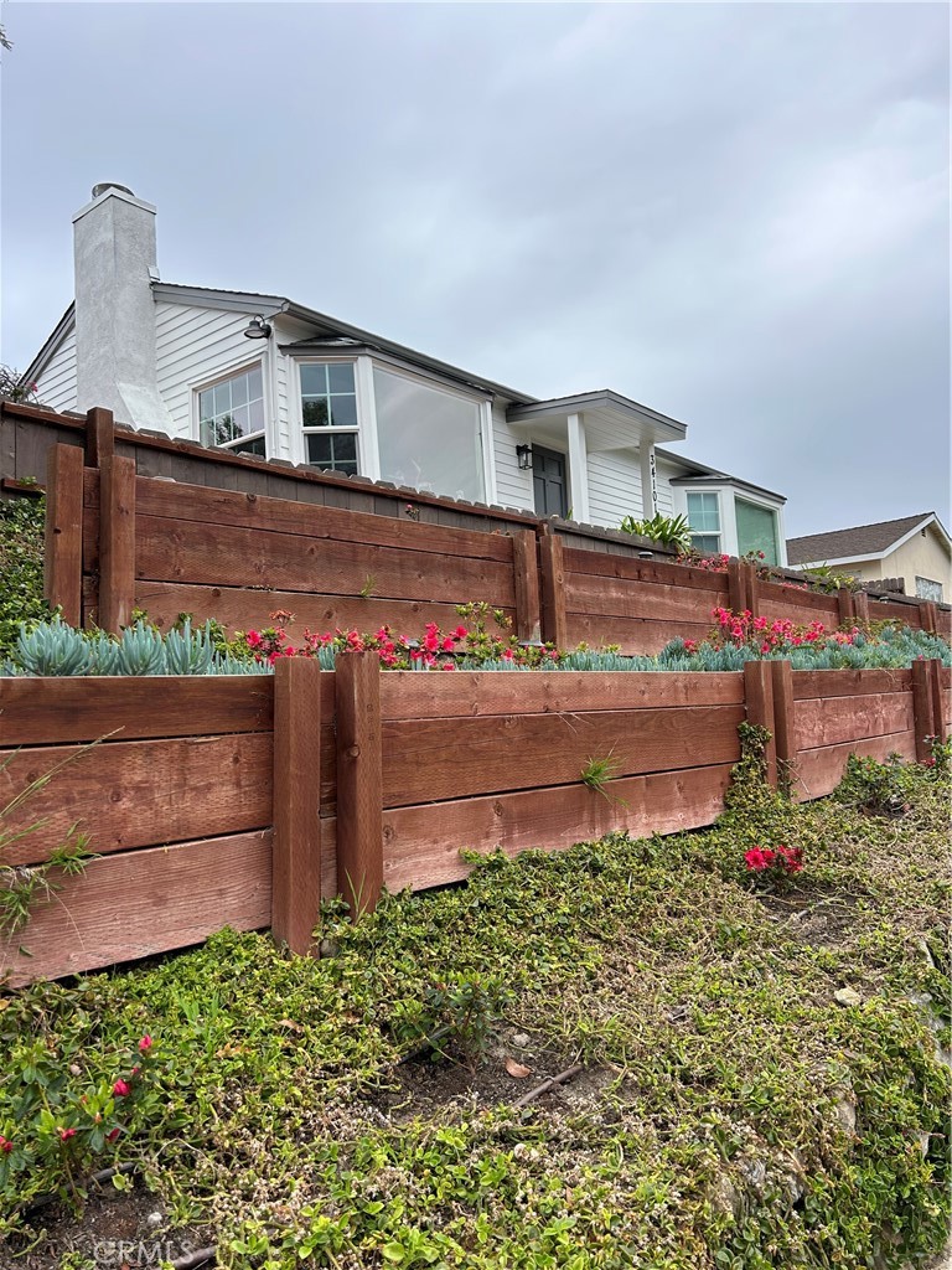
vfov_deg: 67.3
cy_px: 635
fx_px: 953
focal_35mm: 26
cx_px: 476
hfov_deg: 53.1
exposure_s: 1/859
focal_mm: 5.7
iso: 50
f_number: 1.5
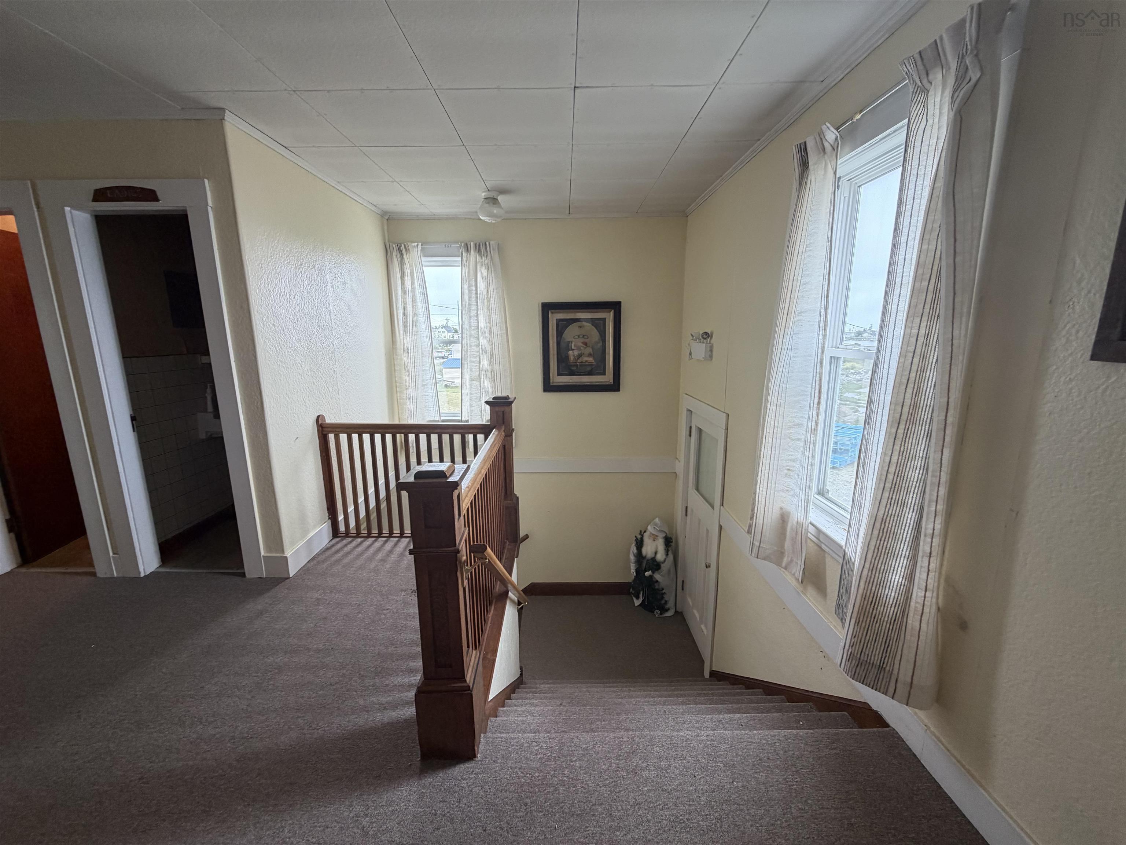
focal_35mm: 14
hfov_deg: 102.1
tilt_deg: -10.8
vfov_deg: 85.7
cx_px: 563
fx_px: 455
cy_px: 422
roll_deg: +0.3
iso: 160
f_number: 2.2
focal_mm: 2.22
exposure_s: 1/121
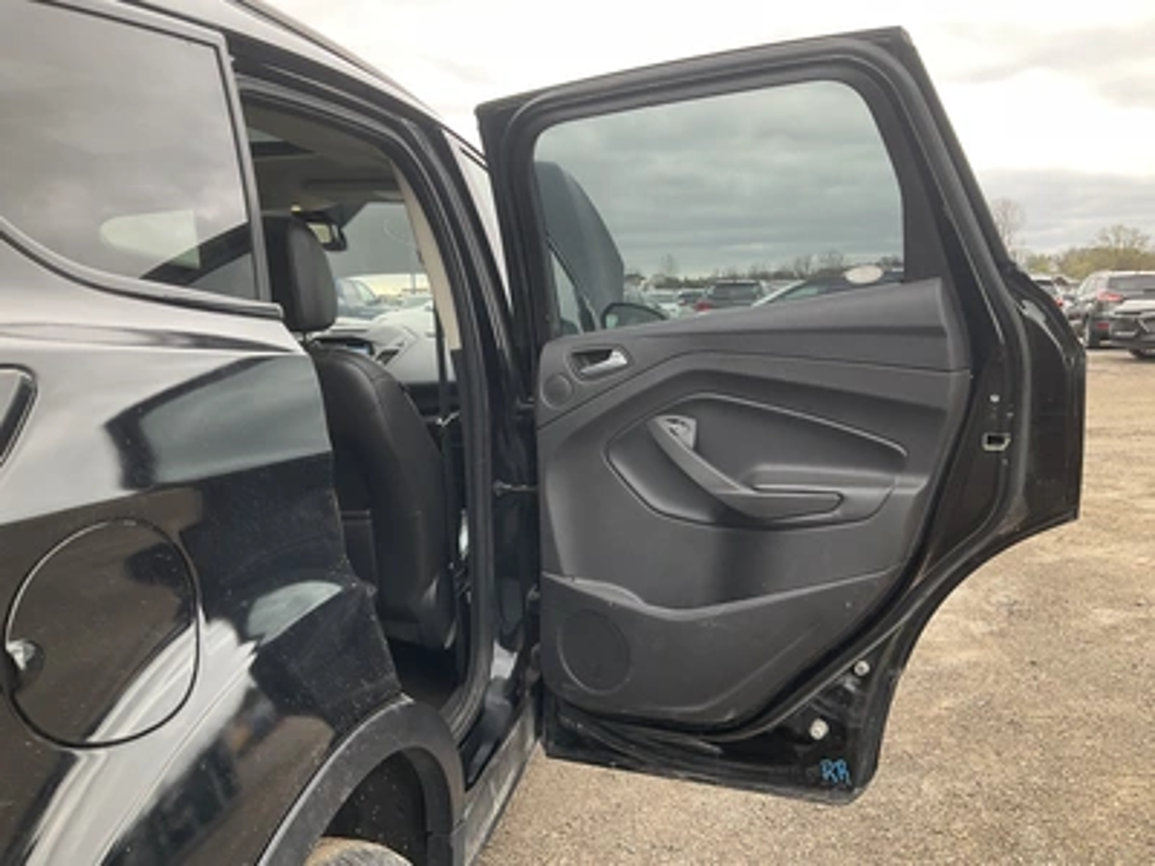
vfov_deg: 48.2
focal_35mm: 29
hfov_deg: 61.7
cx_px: 578
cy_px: 433
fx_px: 968
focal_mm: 3
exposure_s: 1/122
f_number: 1.8
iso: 16
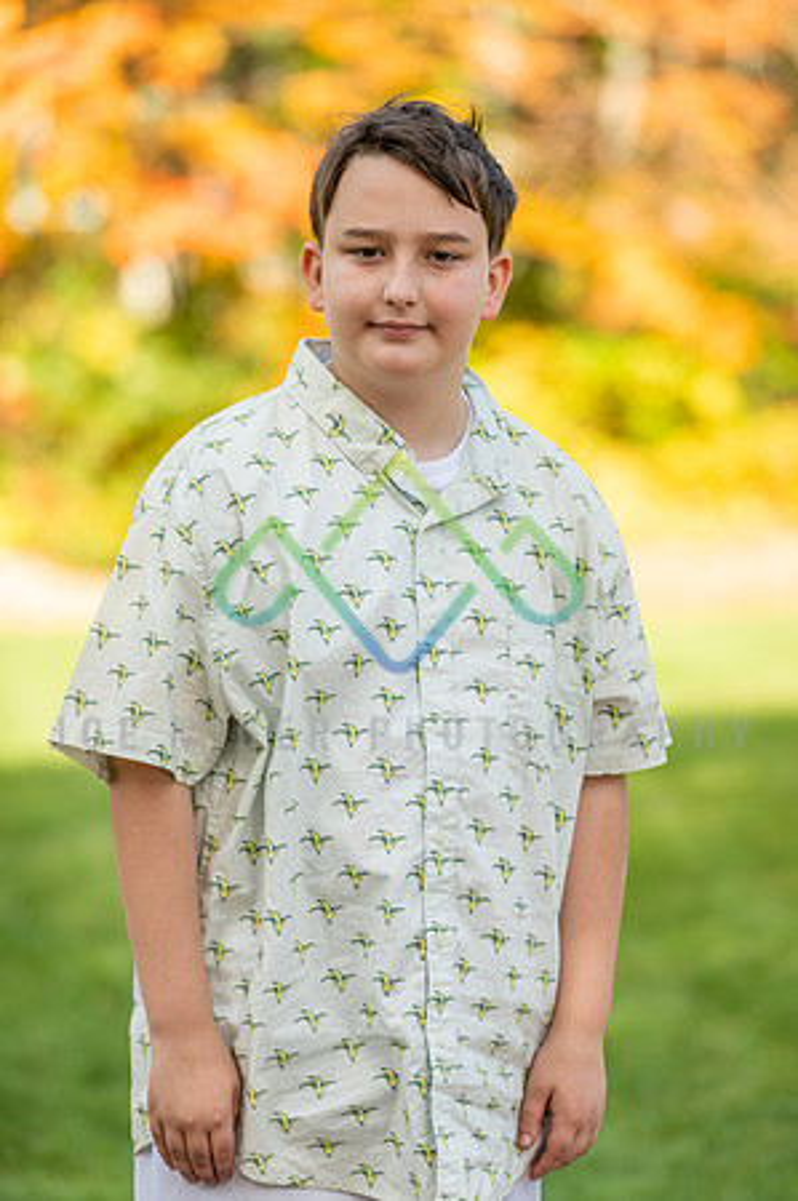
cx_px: 399
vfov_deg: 10.3
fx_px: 6665
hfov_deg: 6.9
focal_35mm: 200
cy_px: 600
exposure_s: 1/200
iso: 100
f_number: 5
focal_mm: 200
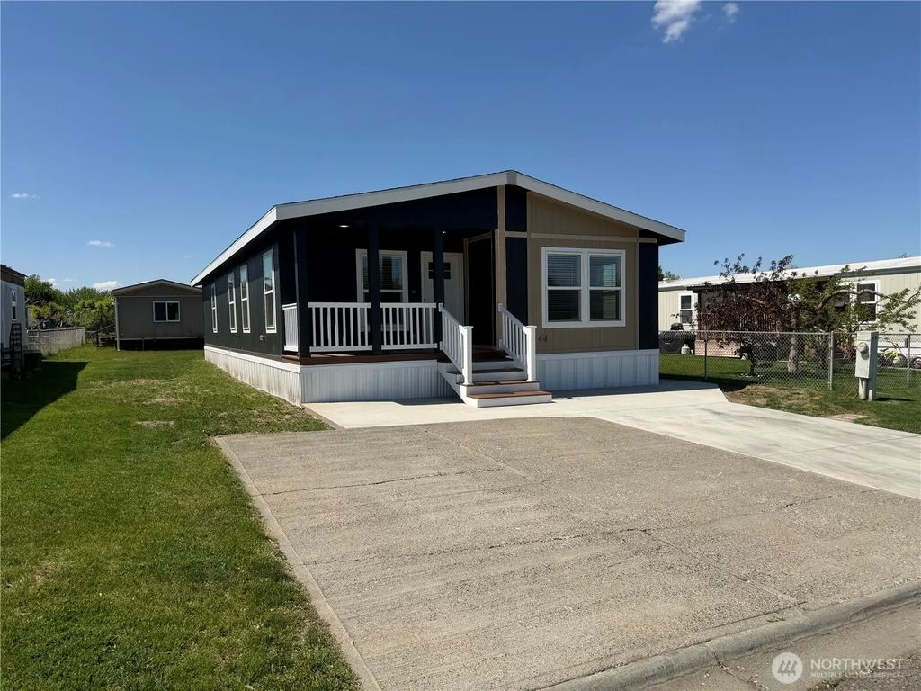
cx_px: 460
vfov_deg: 56.8
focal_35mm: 24
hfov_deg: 71.6
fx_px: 639
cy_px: 346
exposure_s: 1/6711
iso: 80
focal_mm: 6.76
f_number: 1.78
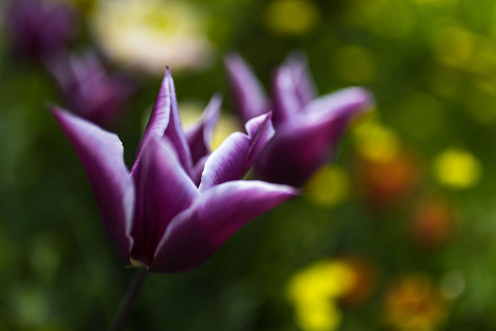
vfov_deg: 37.9
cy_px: 166
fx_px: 482
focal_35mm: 35
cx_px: 248
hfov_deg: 54.4
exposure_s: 1/4000
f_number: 1.4
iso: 100
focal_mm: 35
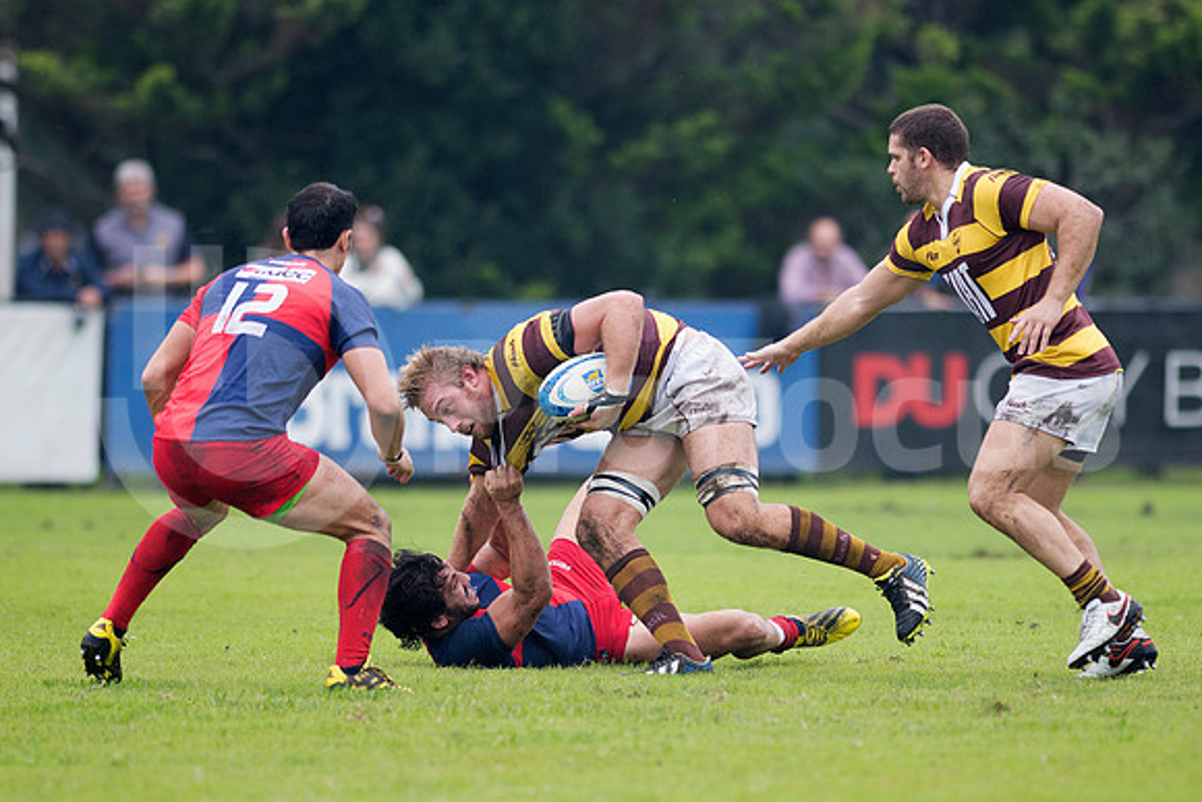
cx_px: 601
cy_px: 401
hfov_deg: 6.9
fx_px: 10019
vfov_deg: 4.6
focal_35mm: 300
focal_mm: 300
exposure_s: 1/2500
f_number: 2.8
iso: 1100
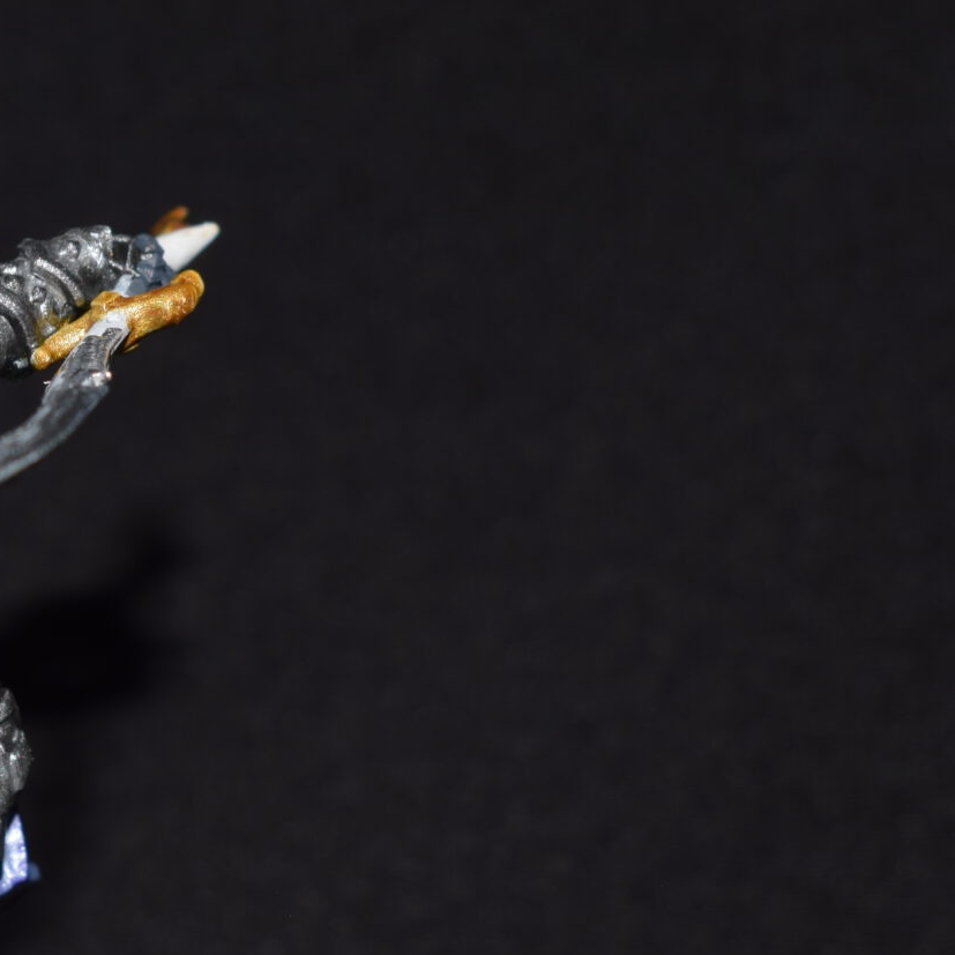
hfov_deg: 11.4
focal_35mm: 150
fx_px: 4682
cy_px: 976
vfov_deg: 11.5
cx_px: -273
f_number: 8
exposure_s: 1/60
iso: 100
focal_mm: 38
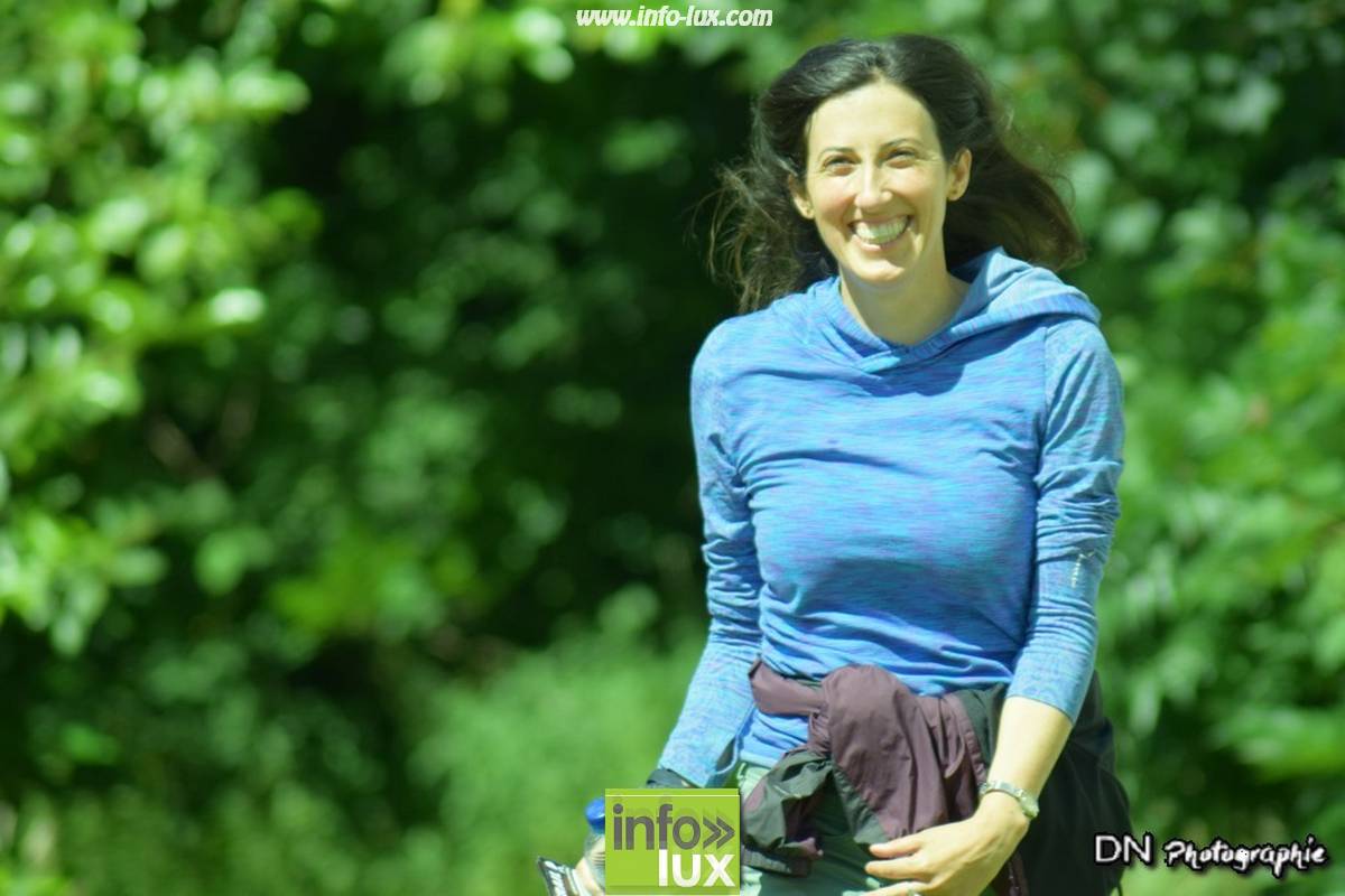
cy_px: 448
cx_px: 672
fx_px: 15690
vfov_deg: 3.3
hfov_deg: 4.9
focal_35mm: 420
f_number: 5.3
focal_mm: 280
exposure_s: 1/1000
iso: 400
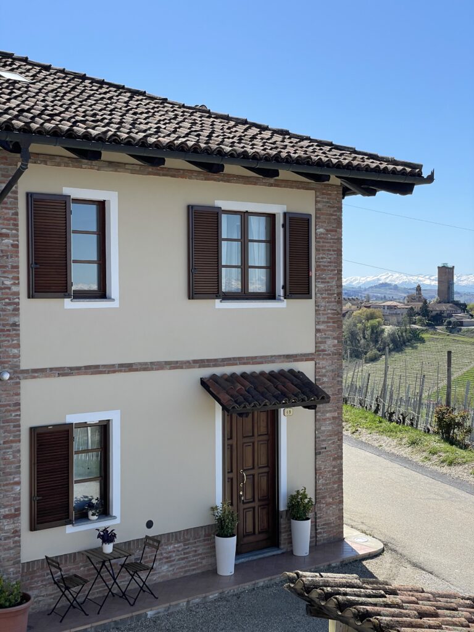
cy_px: 316
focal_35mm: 52
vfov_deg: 36.8
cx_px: 237
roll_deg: +1.2
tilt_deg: -0.6
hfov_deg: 28.0
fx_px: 949
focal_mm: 6
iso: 25
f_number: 2
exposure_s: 1/1410
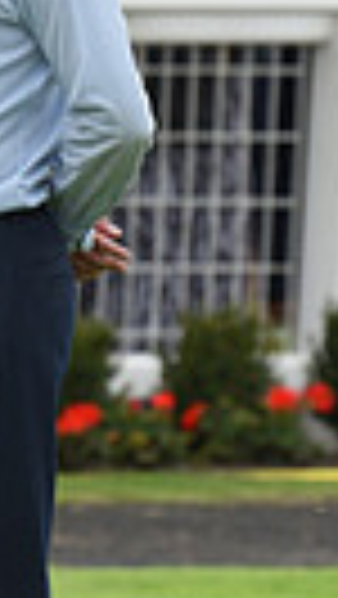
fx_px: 14583
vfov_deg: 2.4
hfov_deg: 1.3
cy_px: 344
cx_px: -694
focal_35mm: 917
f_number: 5.6
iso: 500
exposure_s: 1/500
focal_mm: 200
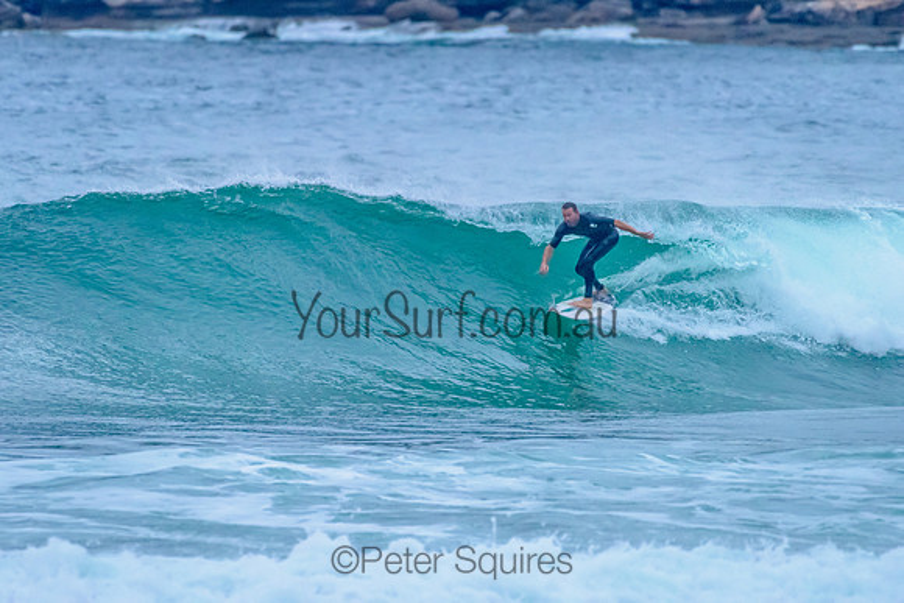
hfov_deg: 3.4
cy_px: 234
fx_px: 15387
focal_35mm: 613
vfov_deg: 2.2
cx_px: 423
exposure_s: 1/2000
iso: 3200
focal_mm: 500
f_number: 5.6
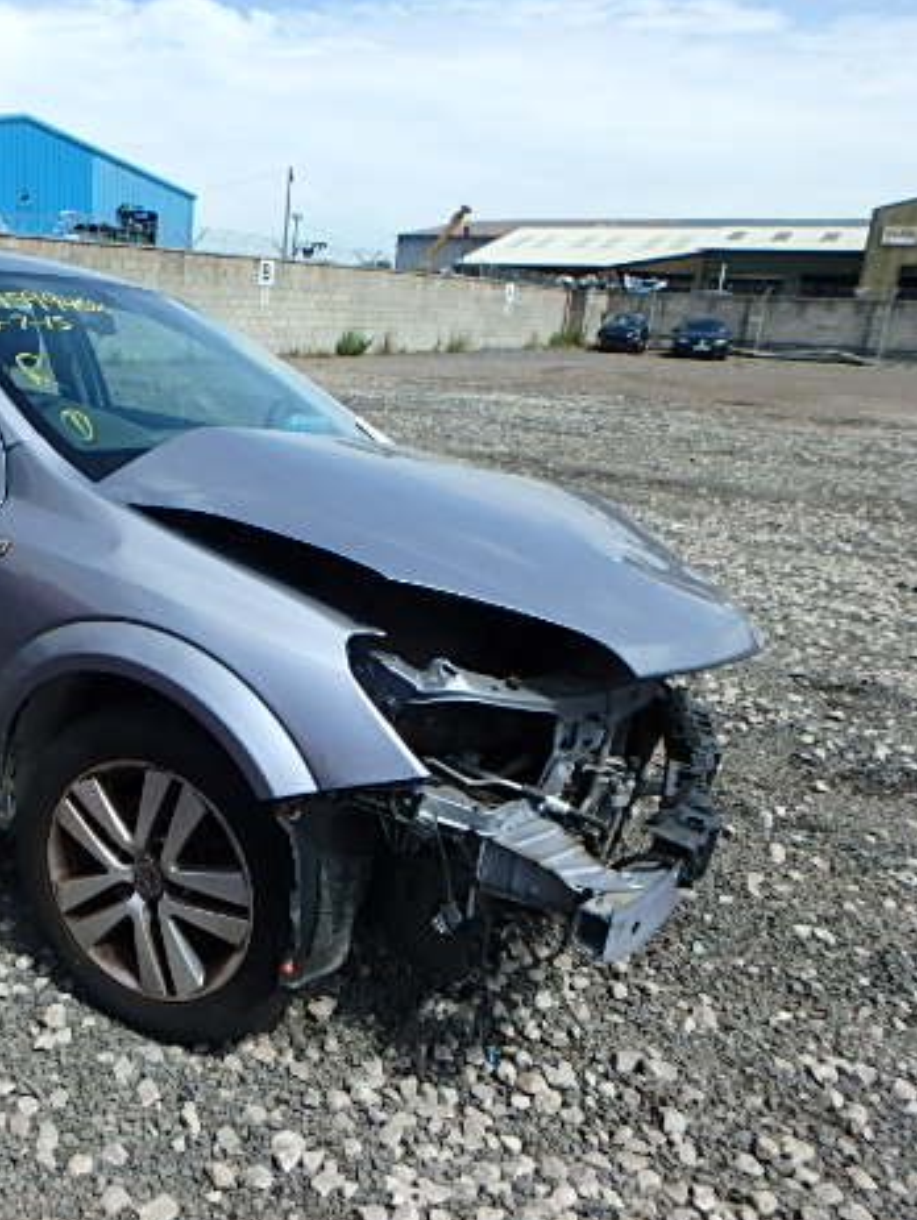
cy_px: 627
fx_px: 1023
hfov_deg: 44.2
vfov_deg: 61.6
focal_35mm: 29
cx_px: 100
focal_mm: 3.7
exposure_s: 1/1000
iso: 125
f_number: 3.5
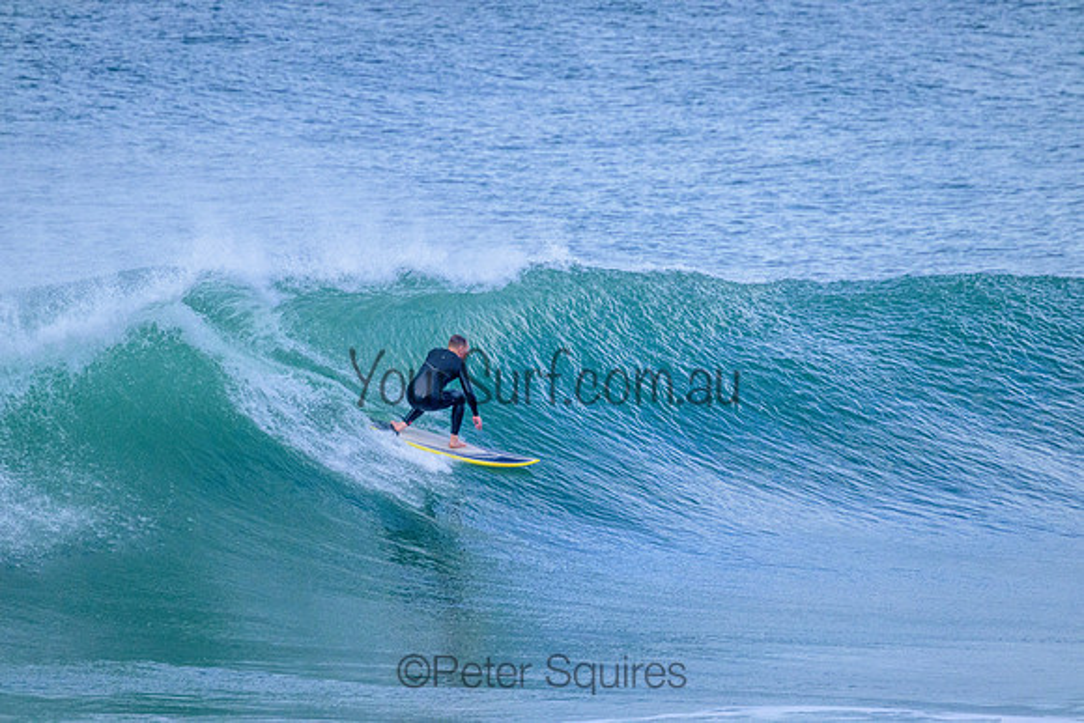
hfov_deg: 2.6
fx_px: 24093
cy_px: 362
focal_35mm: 800
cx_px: 542
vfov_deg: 1.7
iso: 4500
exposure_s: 1/2000
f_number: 11
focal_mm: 800
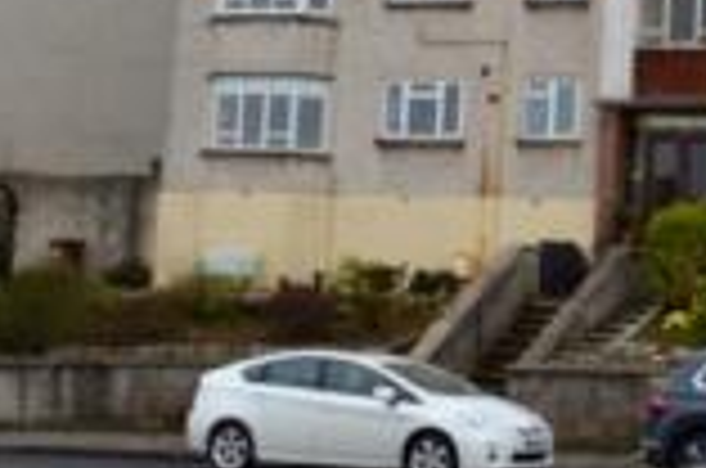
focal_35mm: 82
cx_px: 832
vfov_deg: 16.6
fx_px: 1605
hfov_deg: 22.9
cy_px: 214
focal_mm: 18
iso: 110
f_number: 5.6
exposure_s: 1/125
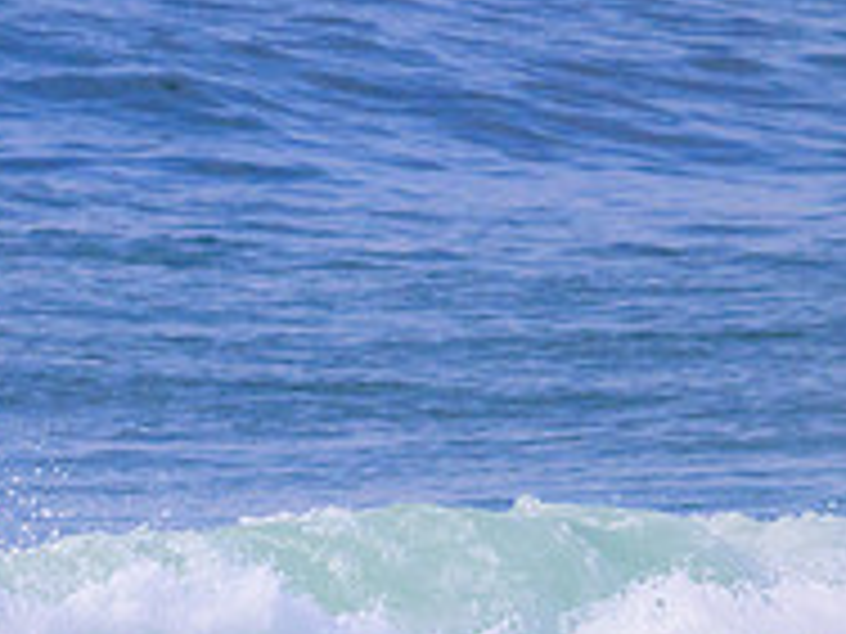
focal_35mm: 1423
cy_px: 816
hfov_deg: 1.4
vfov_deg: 1.0
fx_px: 34778
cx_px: -454
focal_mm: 480
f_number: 11
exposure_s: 1/2000
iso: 800
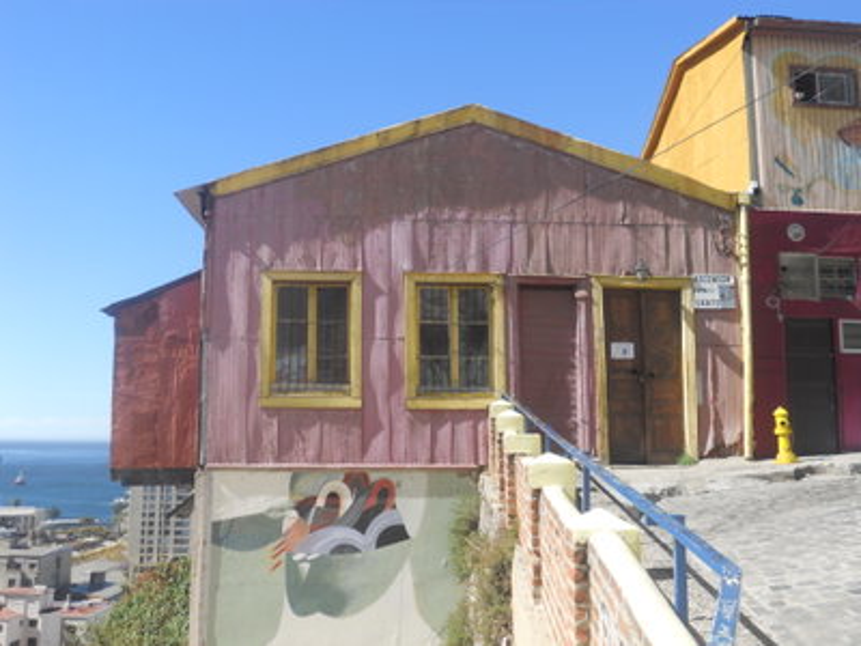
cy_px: 323
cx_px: 430
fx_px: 945
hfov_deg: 49.0
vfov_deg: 37.7
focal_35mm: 38
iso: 80
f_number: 3.9
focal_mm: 6.9
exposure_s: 1/400
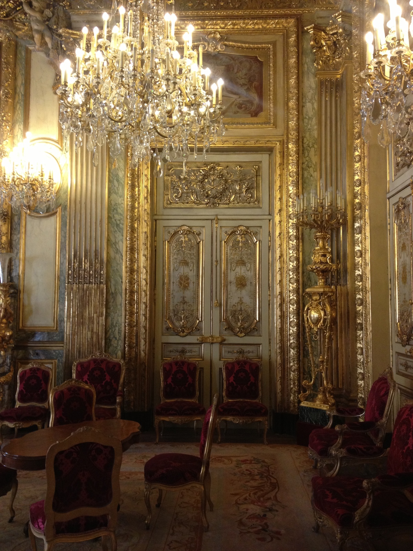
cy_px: 276
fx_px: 557
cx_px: 206
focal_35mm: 35
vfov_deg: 52.6
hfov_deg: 40.7
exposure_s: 1/20
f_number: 2.4
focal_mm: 4.28
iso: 160
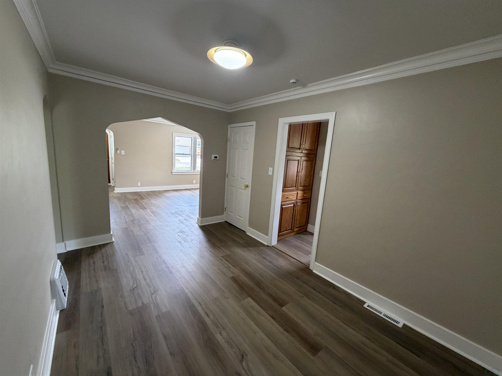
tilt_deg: -10.5
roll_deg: -3.8
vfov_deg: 85.7
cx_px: 251
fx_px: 203
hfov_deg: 102.1
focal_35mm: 14
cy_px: 188
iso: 320
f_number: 2.2
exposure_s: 1/120
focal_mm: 2.22
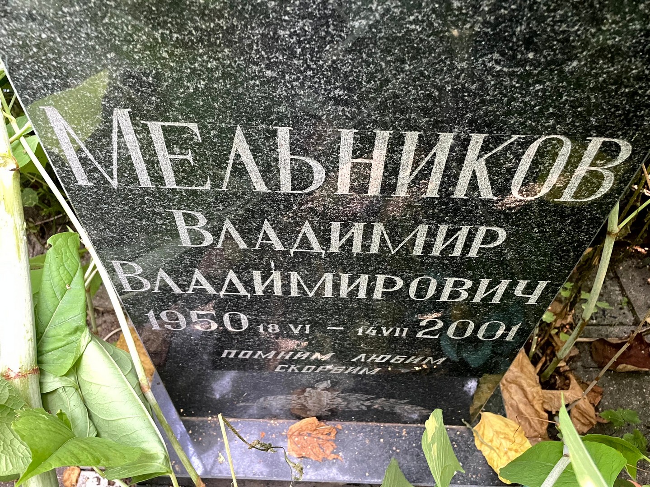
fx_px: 488
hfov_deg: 67.3
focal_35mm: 26
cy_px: 244
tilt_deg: -50.9
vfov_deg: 53.1
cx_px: 325
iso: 500
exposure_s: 1/60
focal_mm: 4.2
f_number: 1.6
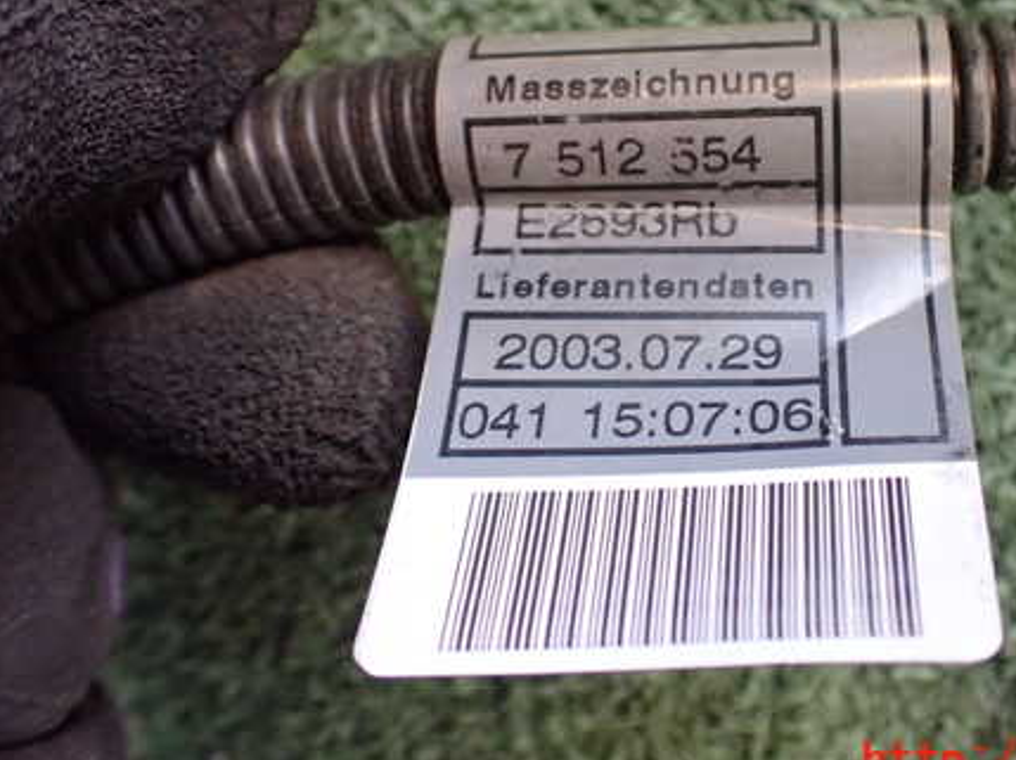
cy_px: 260
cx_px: 687
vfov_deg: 34.0
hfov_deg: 44.1
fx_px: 1232
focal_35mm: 42
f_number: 2.3
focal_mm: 5.4
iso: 800
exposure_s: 1/125
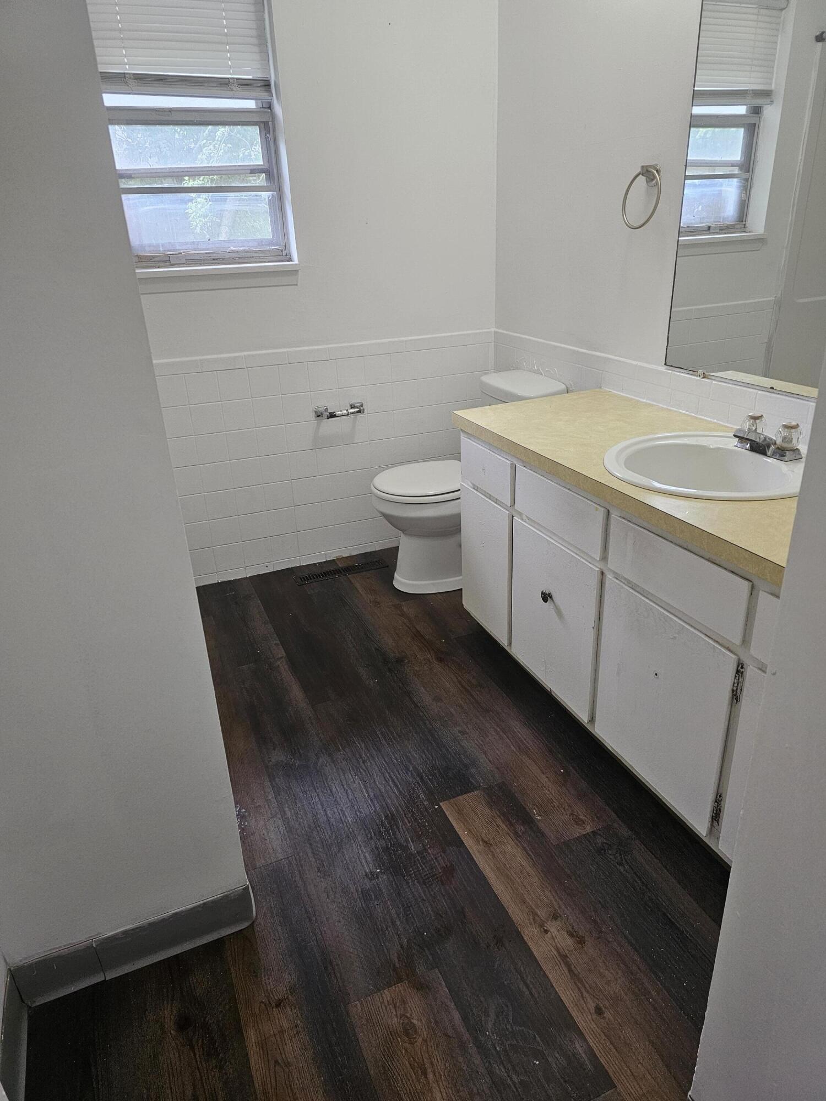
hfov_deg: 58.9
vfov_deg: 73.9
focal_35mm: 23
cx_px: 413
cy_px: 550
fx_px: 732
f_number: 1.7
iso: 320
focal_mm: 6.3
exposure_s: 1/120
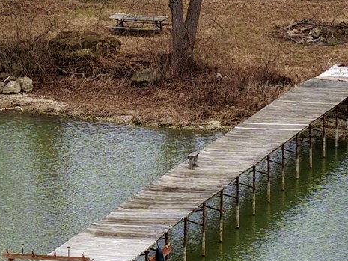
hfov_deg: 6.4
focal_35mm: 308
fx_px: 3097
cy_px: -66
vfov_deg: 4.8
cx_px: 73
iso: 125
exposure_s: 1/400
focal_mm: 19.35
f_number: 2.8
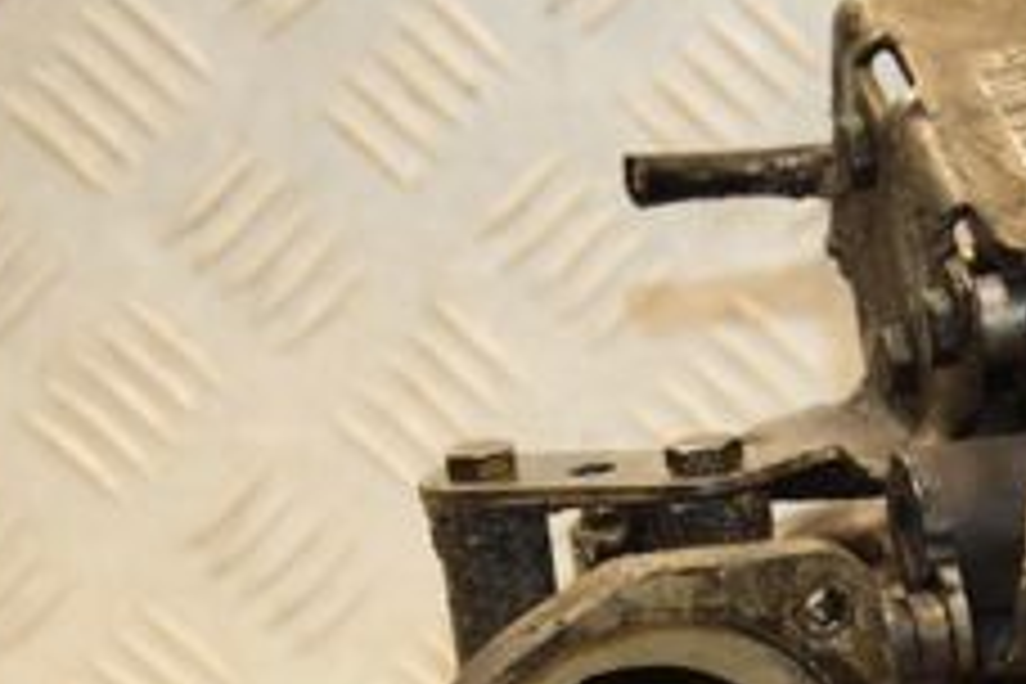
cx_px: 1012
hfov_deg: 11.5
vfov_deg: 7.7
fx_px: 5044
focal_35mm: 177
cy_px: 720
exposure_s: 1/200
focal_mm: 42
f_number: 5
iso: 800
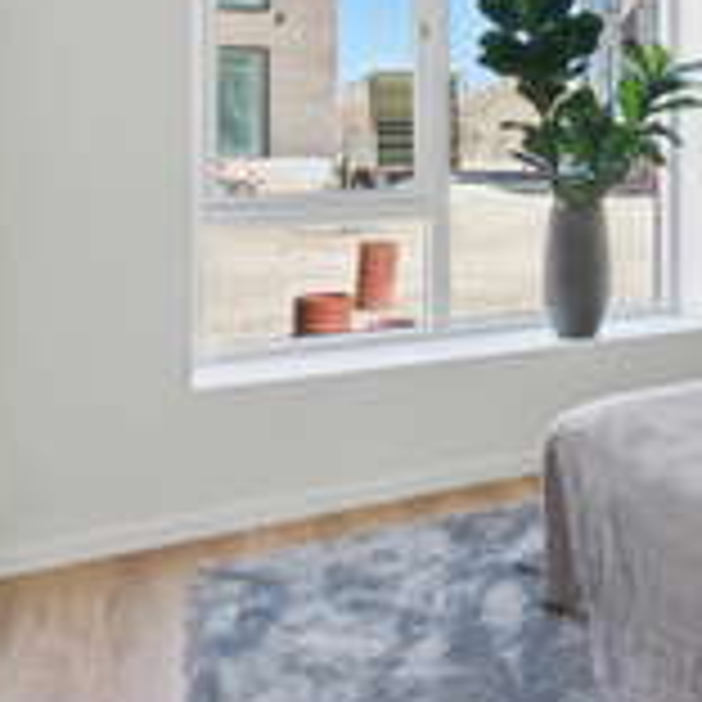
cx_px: 817
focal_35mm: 43
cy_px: 171
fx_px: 980
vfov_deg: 38.4
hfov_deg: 33.1
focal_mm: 12.5
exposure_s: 1/20
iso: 200
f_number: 8
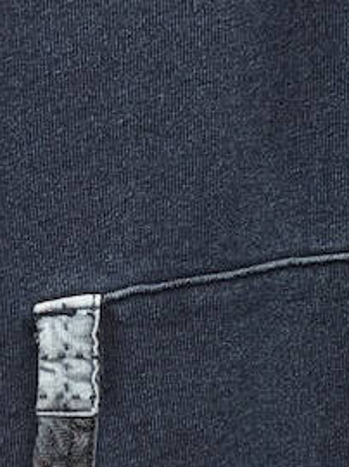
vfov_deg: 10.1
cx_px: -98
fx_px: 2558
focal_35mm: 190
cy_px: 660
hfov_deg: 7.7
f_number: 1.78
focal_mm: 6.76
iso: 640
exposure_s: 1/24
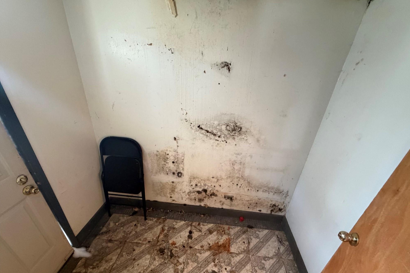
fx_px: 171
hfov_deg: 100.4
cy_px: 154
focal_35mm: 15
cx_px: 210
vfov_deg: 77.0
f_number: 2.2
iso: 400
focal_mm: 2.22
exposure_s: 1/47
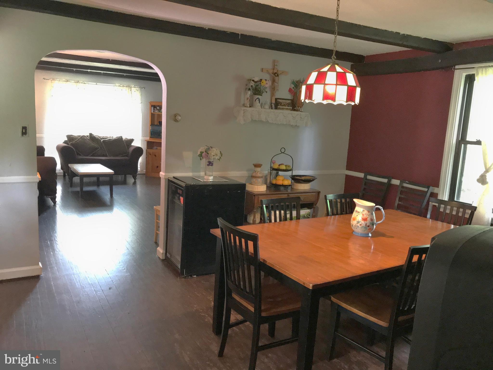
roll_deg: -3.6
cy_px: 185
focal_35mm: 28
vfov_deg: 49.7
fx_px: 399
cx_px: 246
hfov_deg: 63.4
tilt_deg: -9.6
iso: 200
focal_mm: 3.99
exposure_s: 1/20
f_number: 1.8
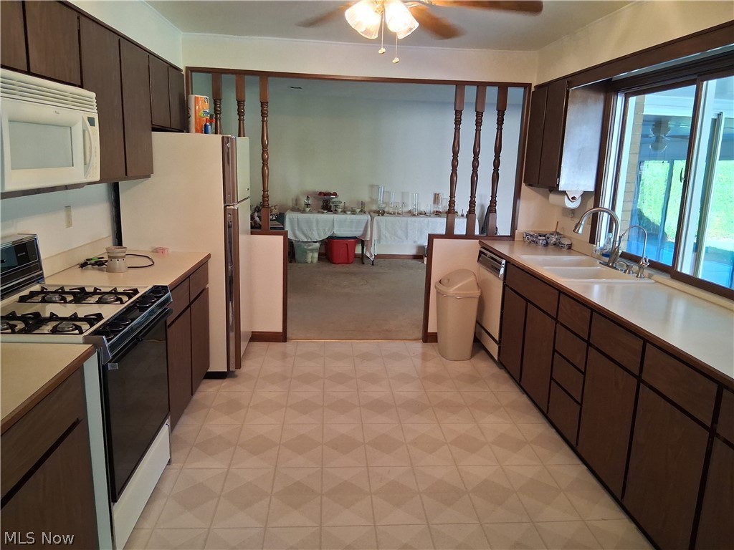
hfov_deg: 67.3
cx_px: 367
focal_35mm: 26
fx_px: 551
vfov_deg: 53.1
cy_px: 275
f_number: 1.8
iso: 500
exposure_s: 1/50
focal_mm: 3.98
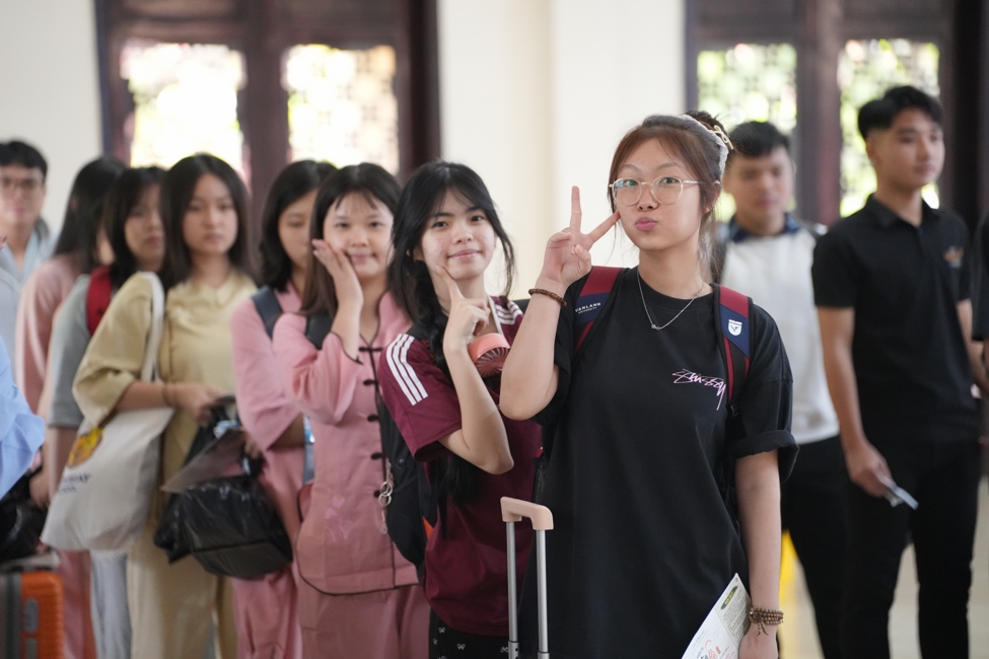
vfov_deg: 11.1
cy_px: 330
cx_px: 494
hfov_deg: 16.7
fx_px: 3379
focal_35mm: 123
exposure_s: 1/160
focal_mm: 123
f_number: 2.8
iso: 6400
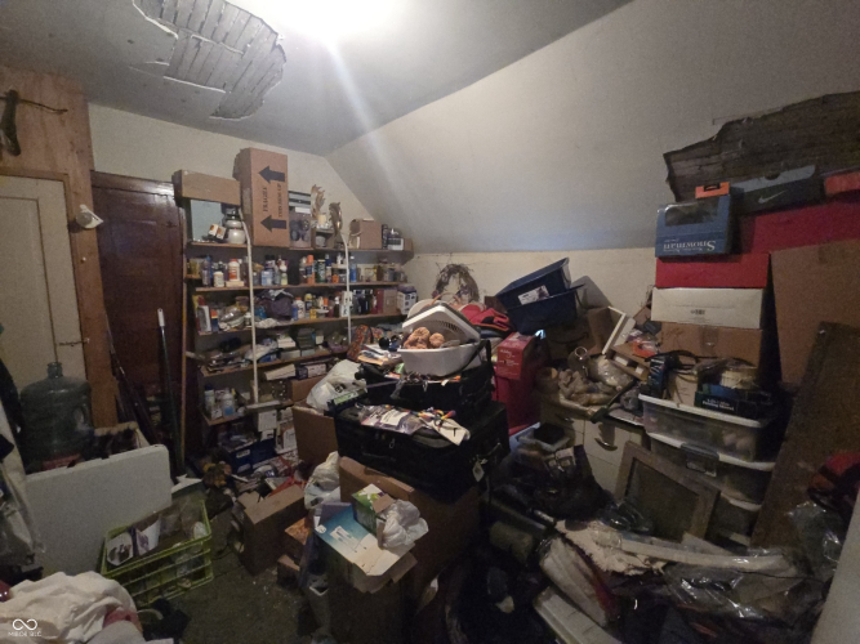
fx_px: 323
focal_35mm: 13
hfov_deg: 106.2
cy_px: 322
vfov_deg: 89.9
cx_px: 430
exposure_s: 1/60
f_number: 2.2
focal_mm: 2.2
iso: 1600
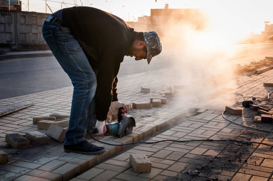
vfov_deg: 25.7
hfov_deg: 37.9
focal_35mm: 52
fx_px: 398
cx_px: 136
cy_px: 90
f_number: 4
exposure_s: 1/500
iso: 250
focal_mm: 35
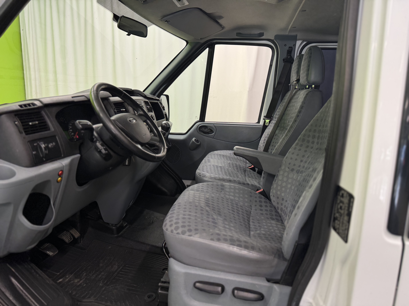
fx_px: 284
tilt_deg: -11.9
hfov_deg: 71.6
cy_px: 153
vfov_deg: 56.8
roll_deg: -2.7
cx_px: 204
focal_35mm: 24
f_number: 1.78
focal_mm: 6.76
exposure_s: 1/100
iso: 64
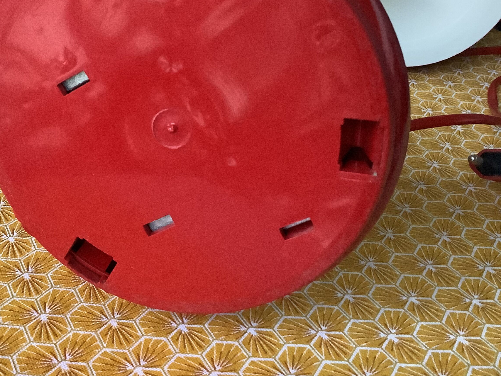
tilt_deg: -27.9
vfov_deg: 32.6
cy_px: 126
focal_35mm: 44
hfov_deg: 42.5
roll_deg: -5.0
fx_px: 637
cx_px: 179
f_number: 2.4
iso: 500
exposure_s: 1/30
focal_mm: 3.3
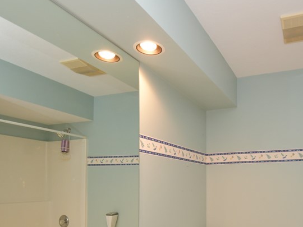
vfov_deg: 45.9
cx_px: 214
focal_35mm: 29
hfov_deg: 59.4
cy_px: 180
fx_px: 254
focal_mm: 10
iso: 1100
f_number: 4
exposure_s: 1/60
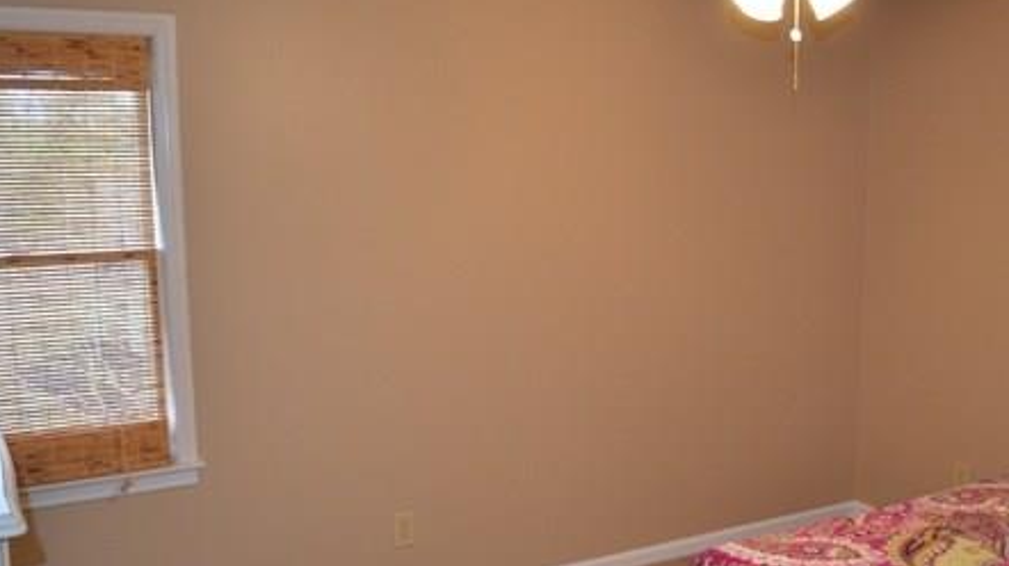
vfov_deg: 28.9
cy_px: 328
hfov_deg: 48.8
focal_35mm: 41
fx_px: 1096
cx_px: 651
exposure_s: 1/60
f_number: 3.5
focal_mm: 18
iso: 720
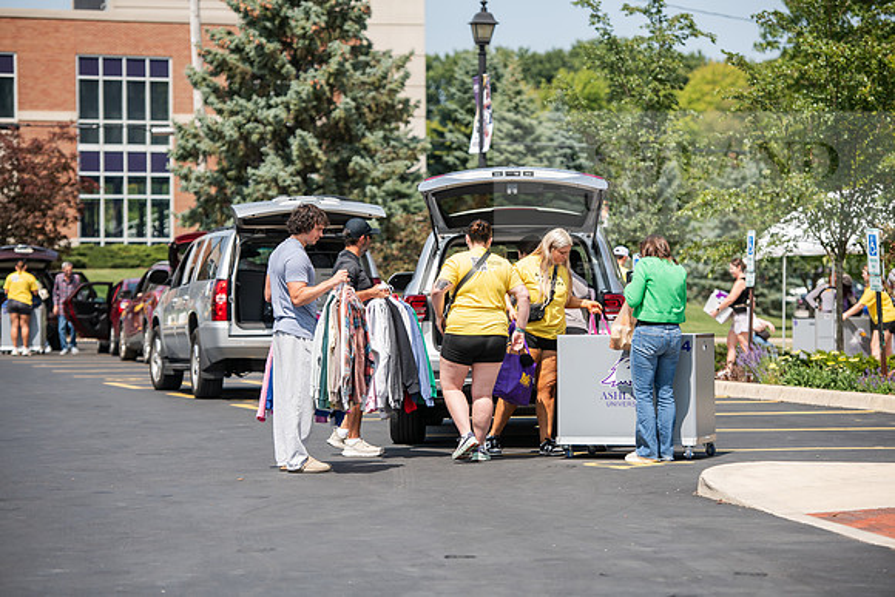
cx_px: 448
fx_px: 3034
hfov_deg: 16.8
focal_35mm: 122
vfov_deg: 11.2
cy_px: 298
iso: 64
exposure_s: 1/500
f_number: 3.5
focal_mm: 122
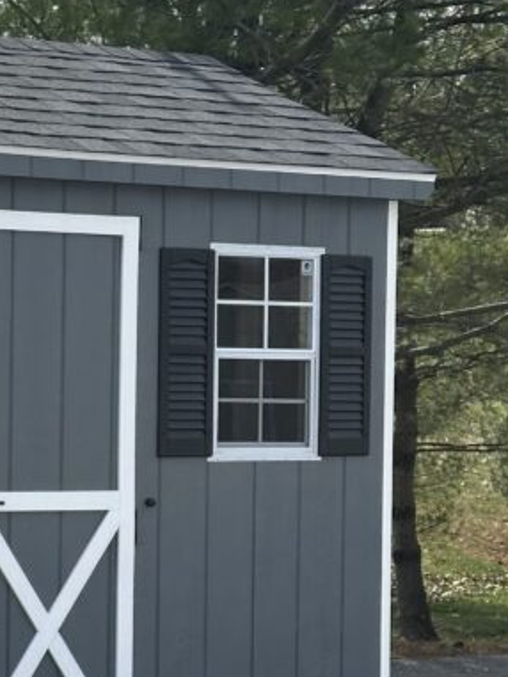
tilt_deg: -1.4
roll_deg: +0.6
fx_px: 2523
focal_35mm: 129
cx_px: -151
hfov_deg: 11.2
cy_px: 405
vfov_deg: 15.3
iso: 64
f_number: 1.78
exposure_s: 1/3597
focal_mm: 6.86
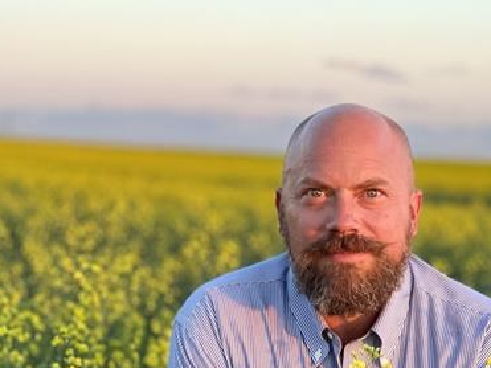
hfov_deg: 14.6
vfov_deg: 10.9
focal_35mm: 135
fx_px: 1914
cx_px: 287
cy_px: 320
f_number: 2.8
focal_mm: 9
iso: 160
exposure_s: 1/121
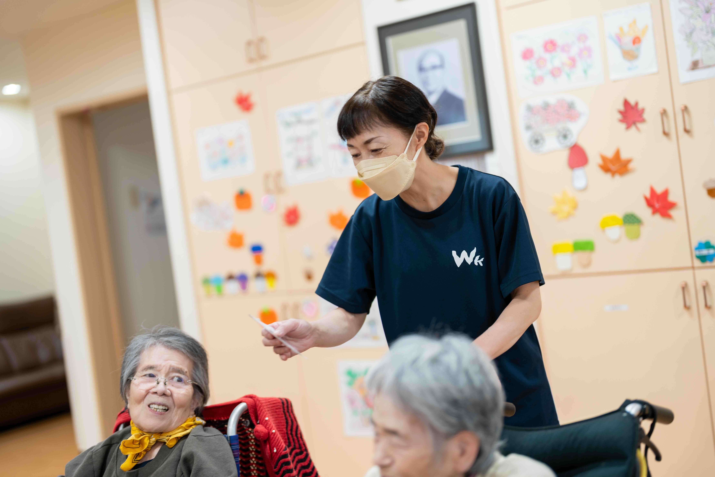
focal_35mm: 50
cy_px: 238
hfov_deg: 39.6
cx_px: 358
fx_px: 993
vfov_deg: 27.0
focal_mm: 50
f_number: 1.3
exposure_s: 1/125
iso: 100
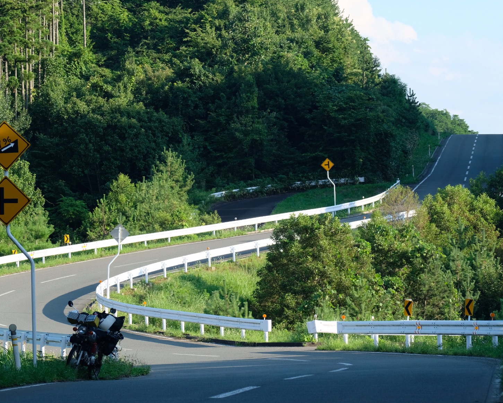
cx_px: 239
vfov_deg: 8.3
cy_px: 207
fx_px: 2770
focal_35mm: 186
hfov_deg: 10.4
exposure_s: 1/420
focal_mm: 100
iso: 400
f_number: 5.6
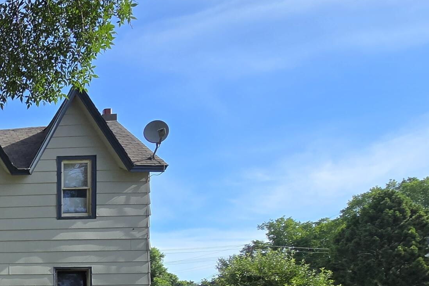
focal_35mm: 37
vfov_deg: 31.0
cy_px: 332
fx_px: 441
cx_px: -115
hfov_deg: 36.4
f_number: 2.2
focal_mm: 2.2
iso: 50
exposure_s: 1/1304
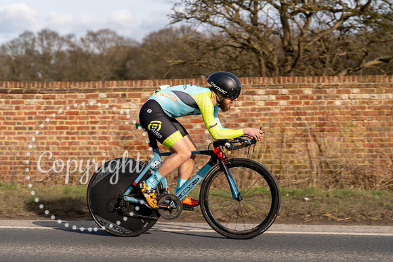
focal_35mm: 91
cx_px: 180
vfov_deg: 15.1
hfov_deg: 22.4
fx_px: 990
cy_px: 120
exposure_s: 1/800
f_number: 4
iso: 100
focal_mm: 83
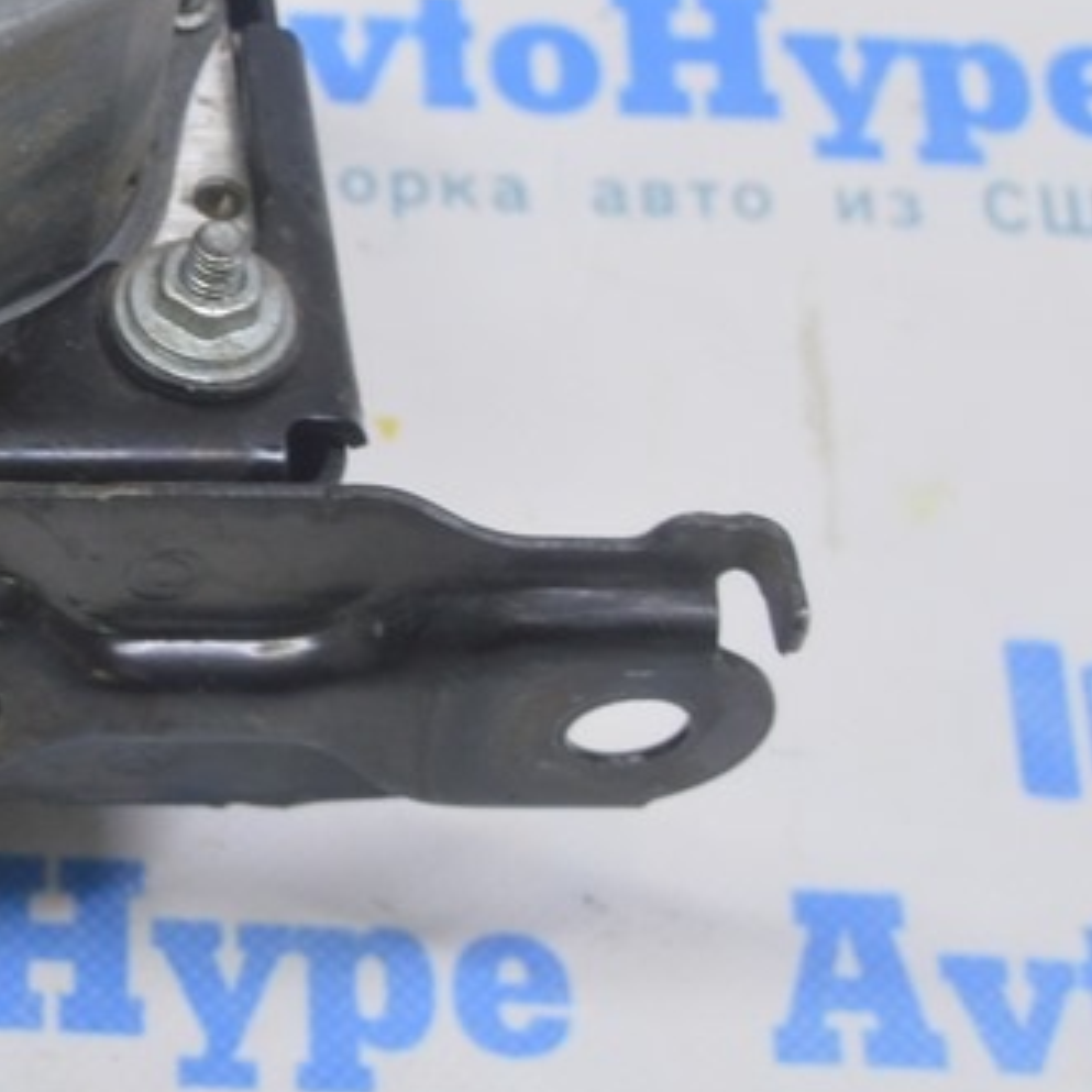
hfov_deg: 15.5
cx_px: -383
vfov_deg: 16.4
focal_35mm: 106
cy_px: 391
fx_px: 3794
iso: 400
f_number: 5.6
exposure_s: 1/20
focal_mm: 27
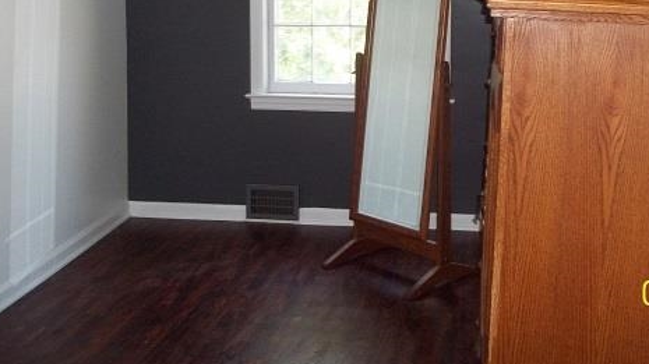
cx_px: 402
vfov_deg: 24.2
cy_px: 39
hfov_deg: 42.6
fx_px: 826
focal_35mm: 48
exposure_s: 1/30
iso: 160
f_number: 2.9
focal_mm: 5.7
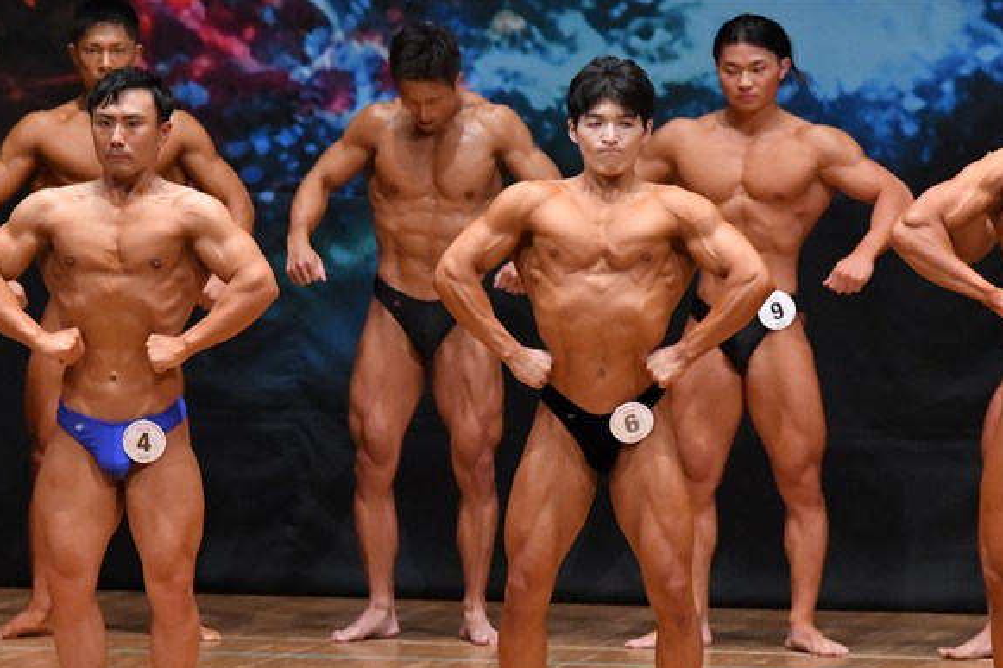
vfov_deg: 3.6
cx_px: 382
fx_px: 10584
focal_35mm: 380
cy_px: 444
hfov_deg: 5.4
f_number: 5.6
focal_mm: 190
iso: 6400
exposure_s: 1/400
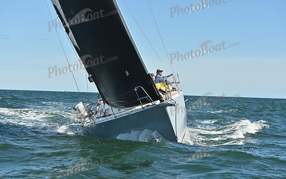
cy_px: 84
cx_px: 144
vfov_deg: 13.3
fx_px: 764
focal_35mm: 98
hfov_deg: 21.2
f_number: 5.6
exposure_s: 1/4000
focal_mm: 95
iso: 320
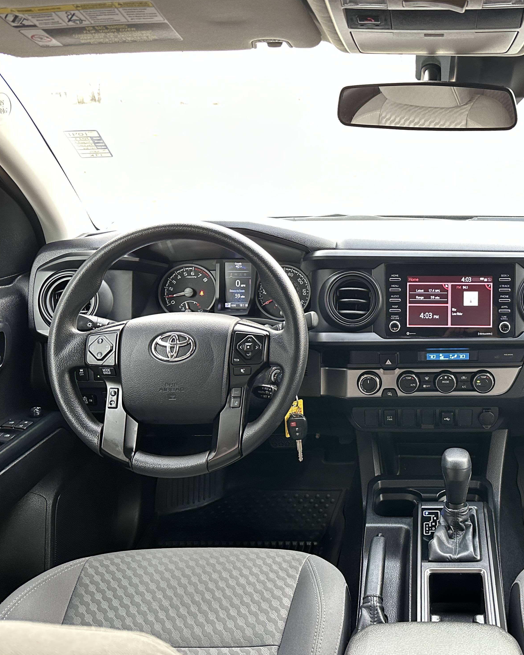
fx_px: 620
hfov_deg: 43.5
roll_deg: +2.8
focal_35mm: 32
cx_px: 424
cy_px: 322
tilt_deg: -17.6
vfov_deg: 55.7
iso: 500
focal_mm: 6.86
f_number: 1.78
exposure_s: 1/60
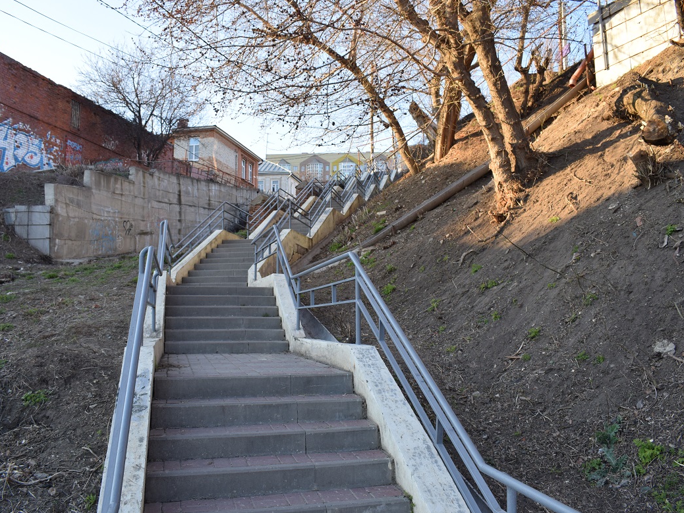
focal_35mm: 30
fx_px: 593
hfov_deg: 60.0
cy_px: 261
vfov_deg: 46.8
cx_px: 341
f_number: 7.1
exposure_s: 1/200
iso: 400
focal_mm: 18
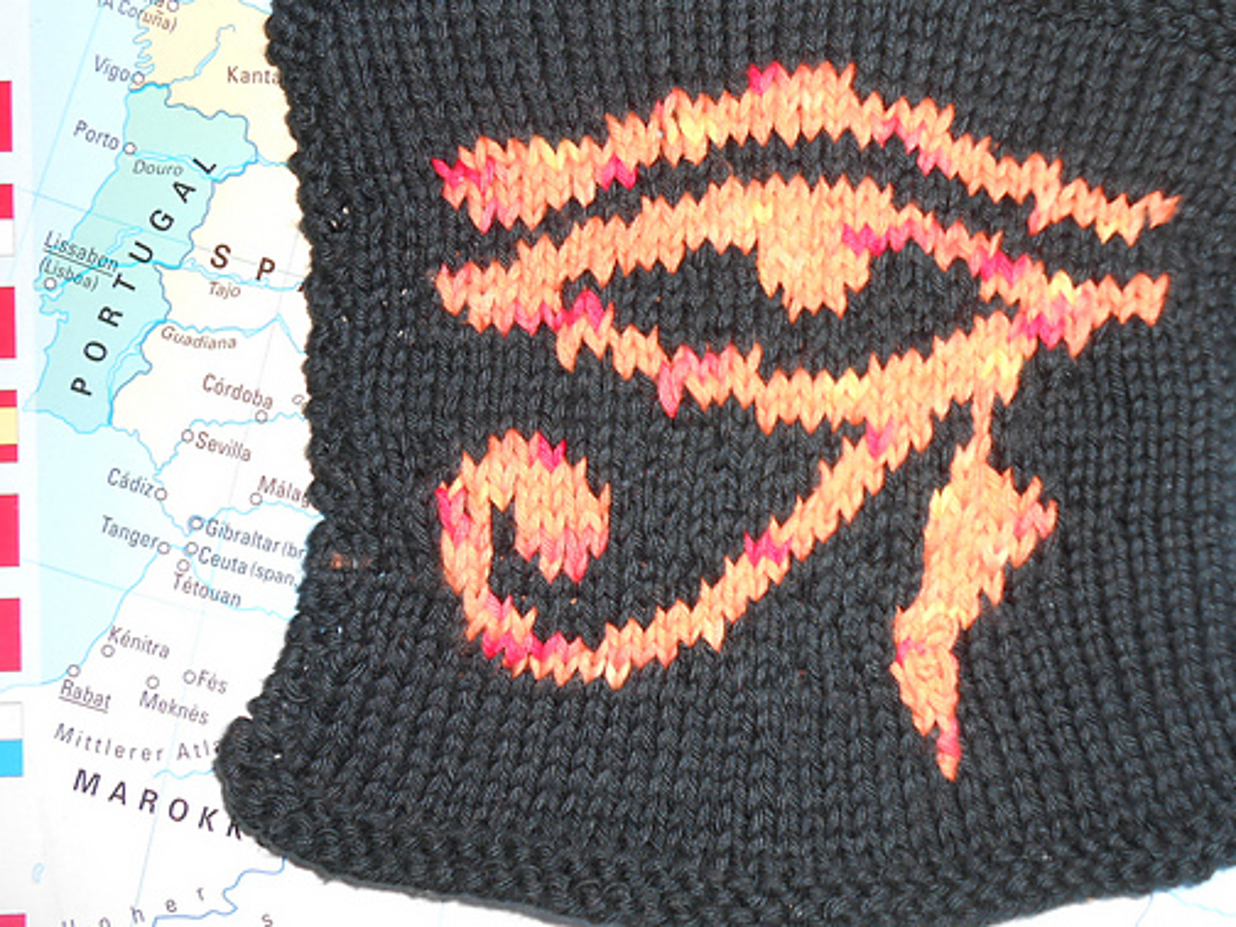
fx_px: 1178
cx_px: 736
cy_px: 456
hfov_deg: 55.0
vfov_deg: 42.9
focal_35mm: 33
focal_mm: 4.6
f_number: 3.5
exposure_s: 1/25
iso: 80
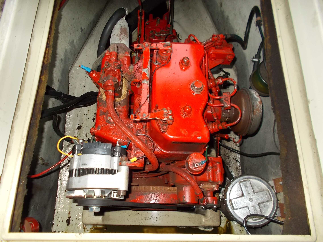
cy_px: 121
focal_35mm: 26
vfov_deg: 53.1
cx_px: 162
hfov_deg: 67.3
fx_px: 243
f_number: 3.2
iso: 200
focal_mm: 4.6
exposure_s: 1/25
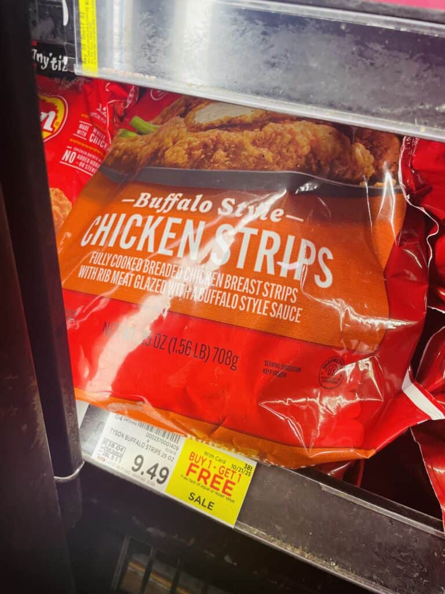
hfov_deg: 53.1
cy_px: 297
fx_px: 446
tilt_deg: -34.6
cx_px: 222
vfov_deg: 67.3
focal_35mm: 26
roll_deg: -6.3
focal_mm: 4.2
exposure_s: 1/120
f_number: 1.6
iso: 50
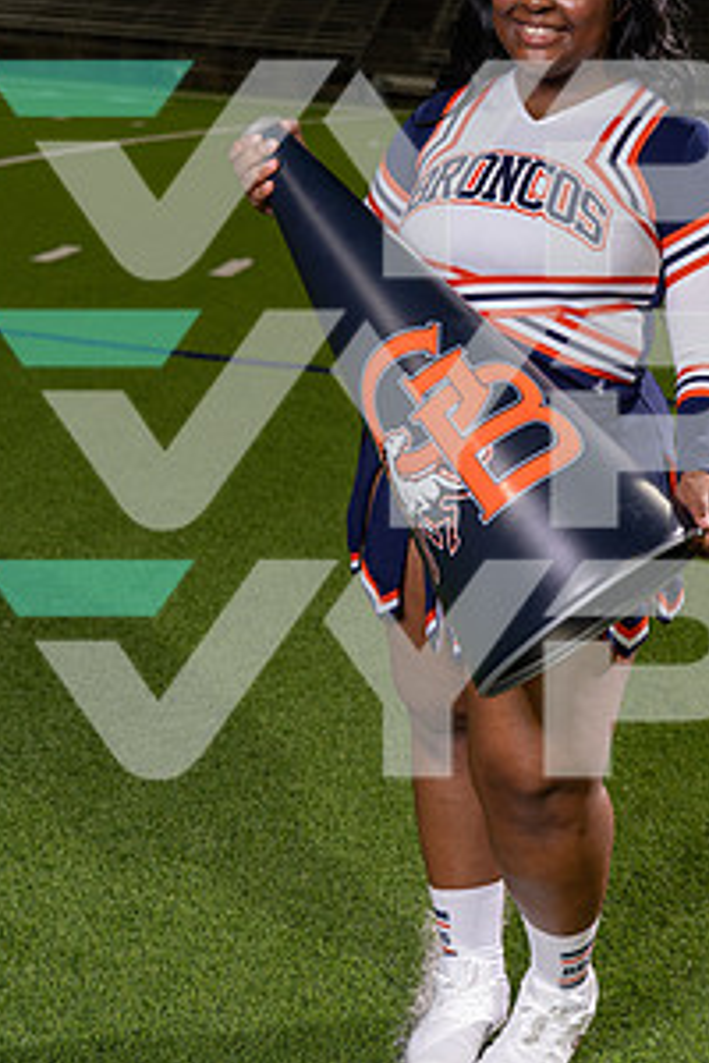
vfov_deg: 30.4
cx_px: 510
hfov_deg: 20.5
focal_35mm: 66
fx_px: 1950
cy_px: 422
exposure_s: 1/250
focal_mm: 44
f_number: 4.5
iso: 640
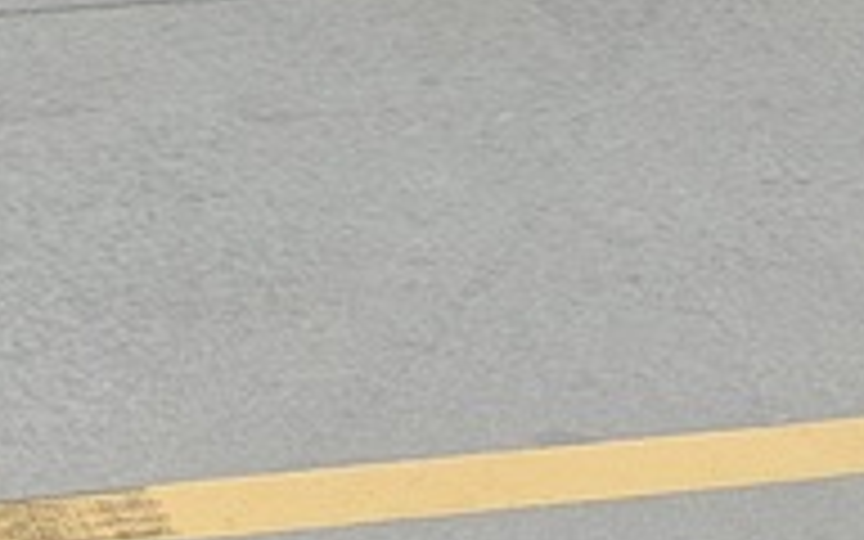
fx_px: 6381
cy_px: -1058
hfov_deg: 7.7
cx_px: 824
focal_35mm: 271
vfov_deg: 4.6
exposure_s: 1/6536
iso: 64
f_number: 1.78
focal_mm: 6.76
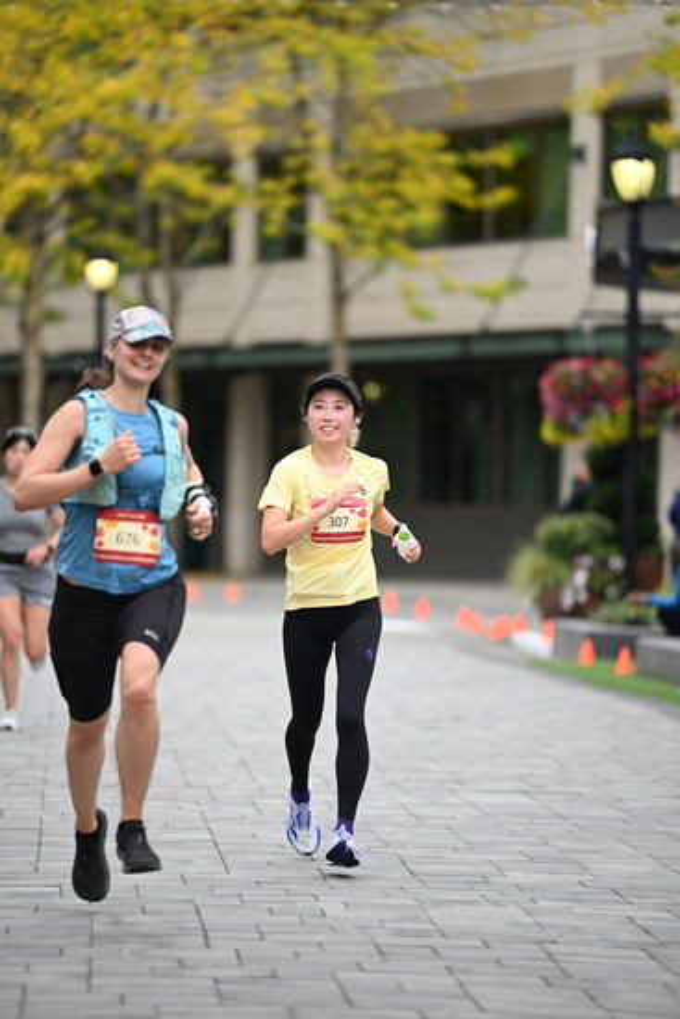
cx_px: 340
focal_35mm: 200
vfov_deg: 10.3
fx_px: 5663
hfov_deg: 6.9
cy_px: 510
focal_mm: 200
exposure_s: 1/2000
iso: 640
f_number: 2.8
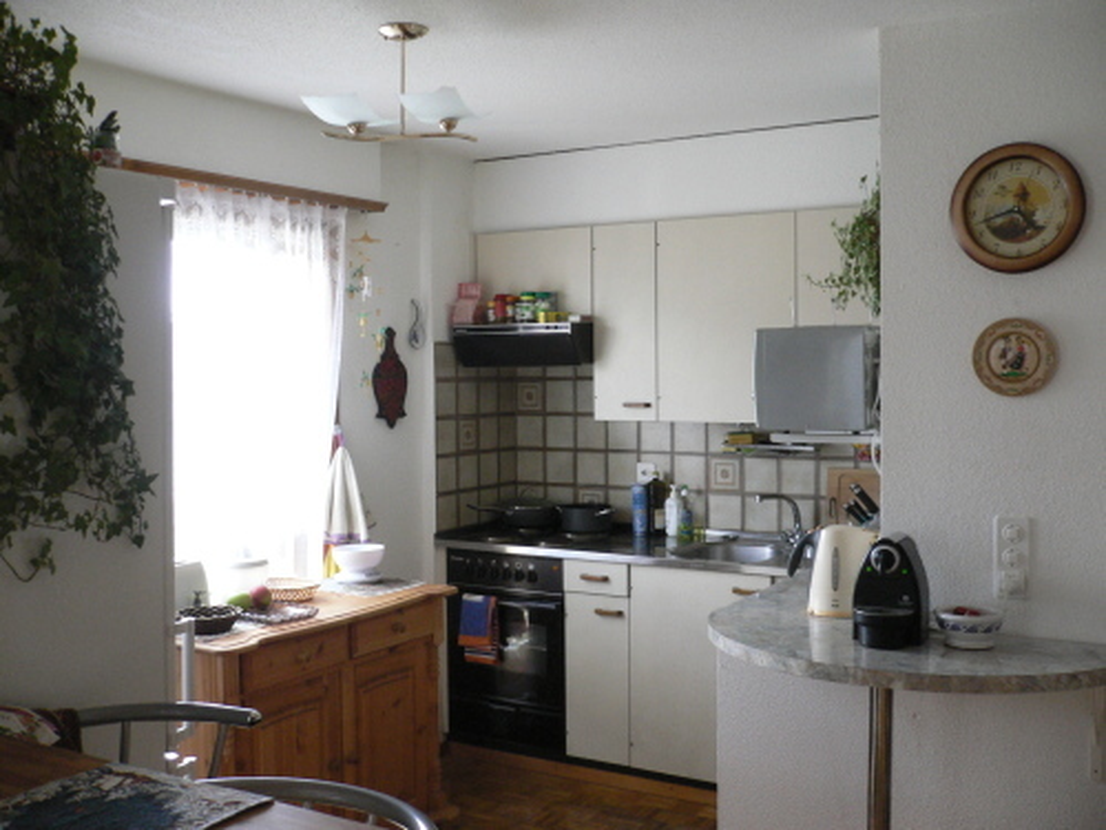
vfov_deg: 40.7
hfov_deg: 52.6
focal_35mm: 35
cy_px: 415
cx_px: 553
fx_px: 1118
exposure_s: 1/30
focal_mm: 5.8
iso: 200
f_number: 2.8
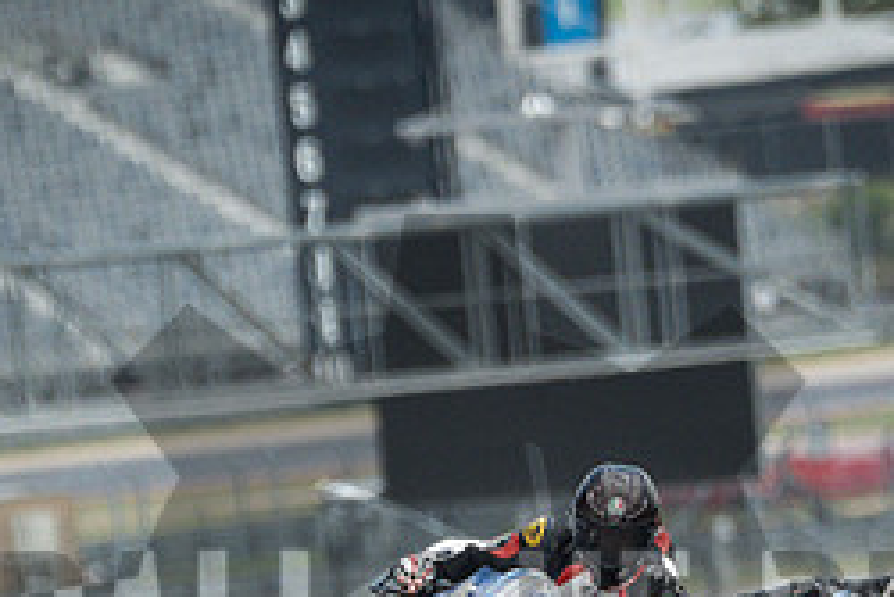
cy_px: 652
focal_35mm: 1393
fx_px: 34611
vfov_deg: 1.0
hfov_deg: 1.5
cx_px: 458
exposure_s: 1/2500
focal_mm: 400
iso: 2500
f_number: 5.6
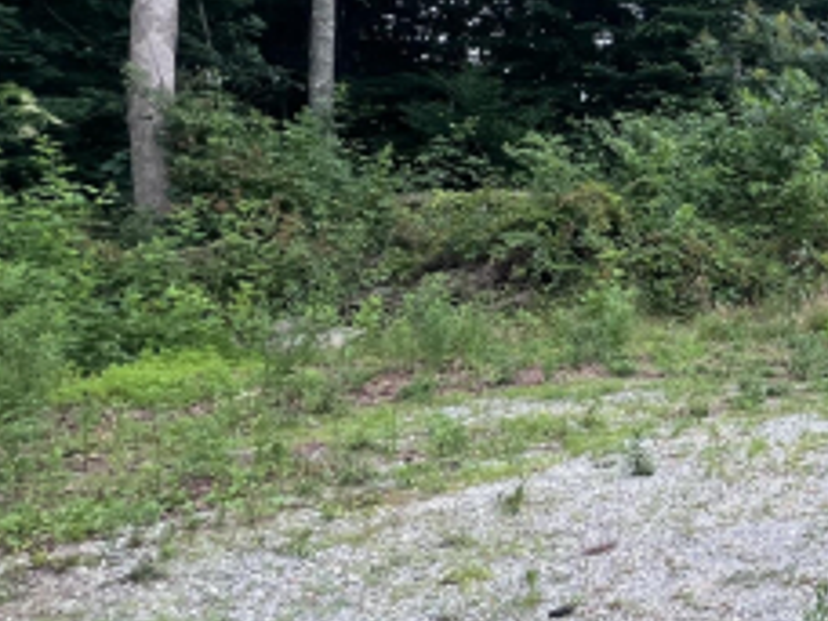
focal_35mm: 38
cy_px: 232
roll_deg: -1.7
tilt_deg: +0.3
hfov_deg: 33.0
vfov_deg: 37.5
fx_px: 909
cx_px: 1124
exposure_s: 1/99
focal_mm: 1.57
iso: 40
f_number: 1.8
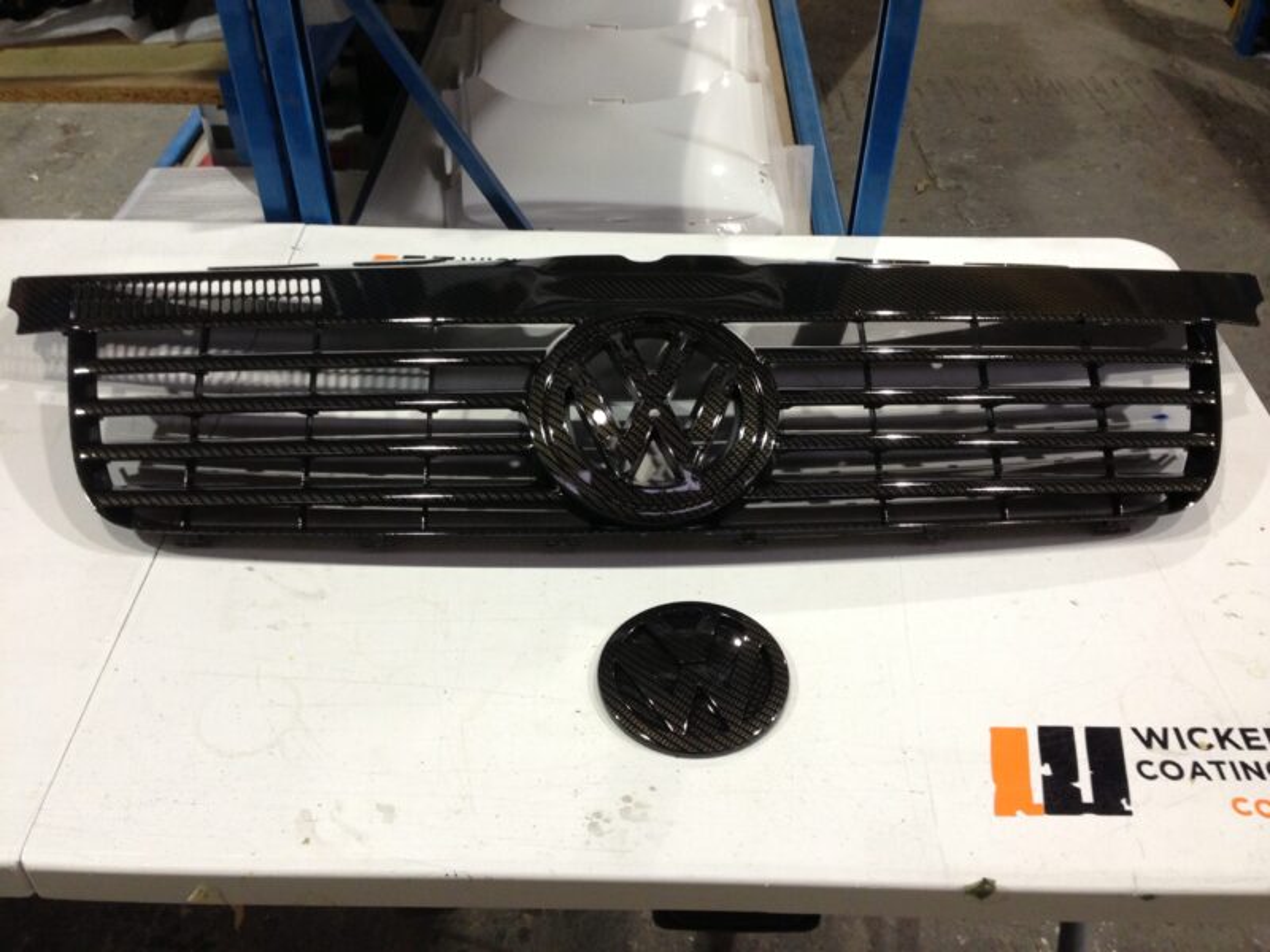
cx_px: 635
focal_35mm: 33
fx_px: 1211
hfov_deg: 55.4
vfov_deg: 42.9
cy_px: 476
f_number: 2.4
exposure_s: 1/20
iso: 125
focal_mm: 4.13
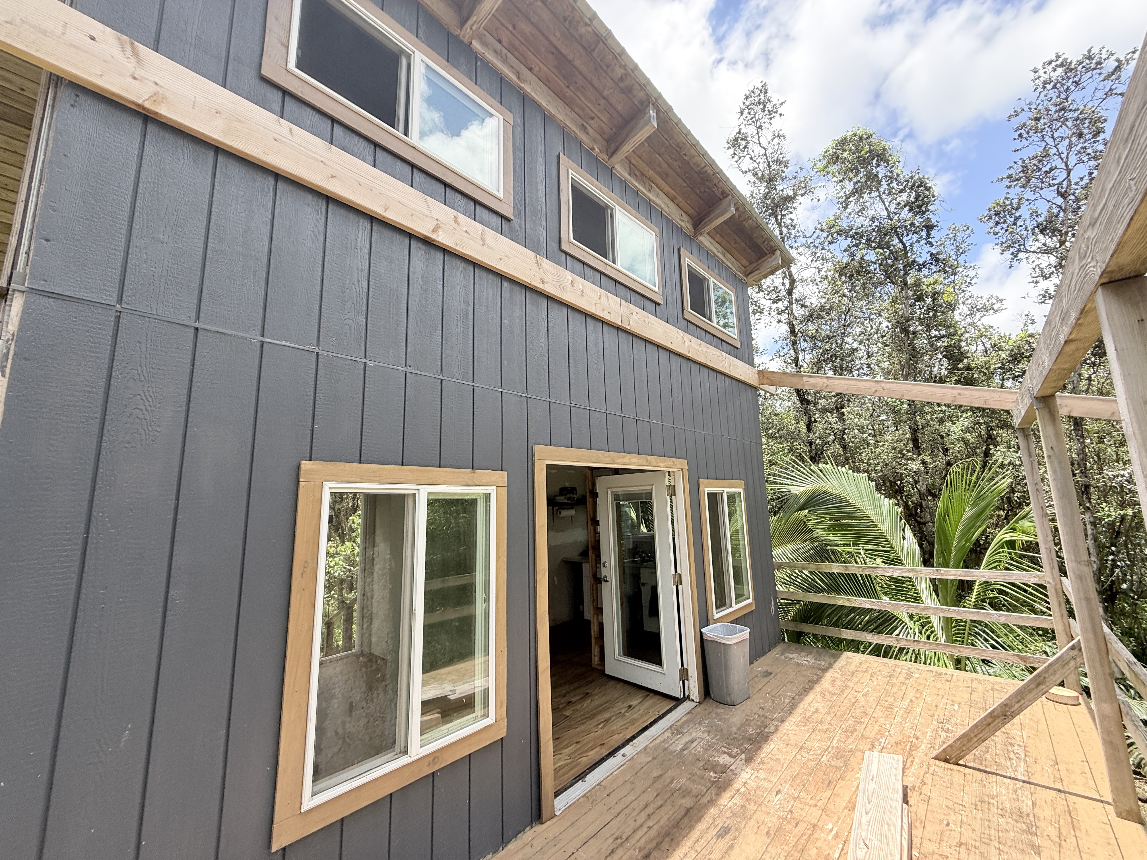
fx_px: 464
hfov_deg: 102.1
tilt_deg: +8.5
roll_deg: +1.2
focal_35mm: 14
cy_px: 430
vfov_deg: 85.7
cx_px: 574
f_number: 2.2
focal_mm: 2.22
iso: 50
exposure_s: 1/901
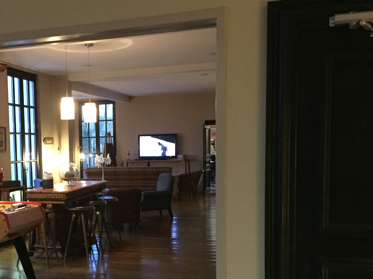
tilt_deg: -4.2
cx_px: 82
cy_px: 191
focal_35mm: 47
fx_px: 506
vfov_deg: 30.6
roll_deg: +1.4
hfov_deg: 39.1
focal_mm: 4.15
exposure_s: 1/17
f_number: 2.2
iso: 400
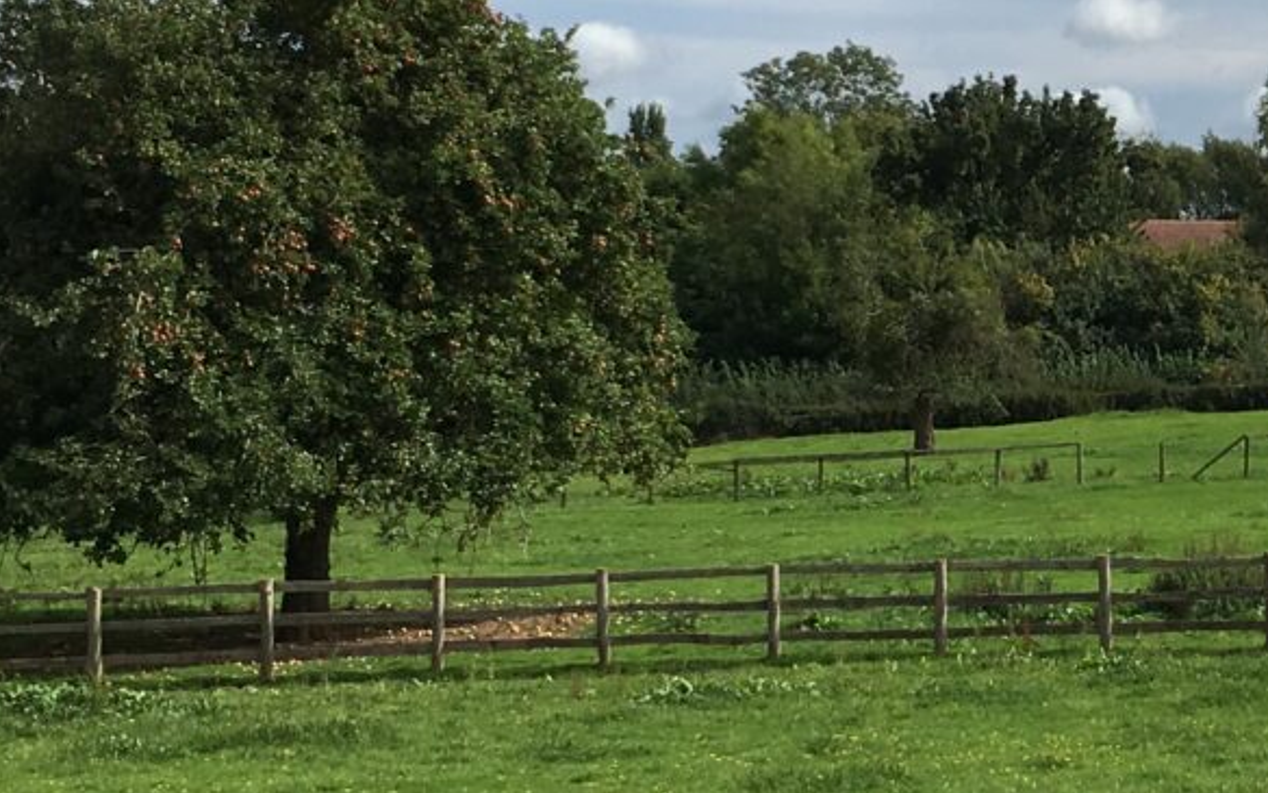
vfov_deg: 13.0
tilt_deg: +1.0
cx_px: 1474
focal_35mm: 101
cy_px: 343
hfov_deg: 19.5
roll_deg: +0.1
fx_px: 3490
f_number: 2.2
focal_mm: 4.15
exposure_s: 1/2079
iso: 25
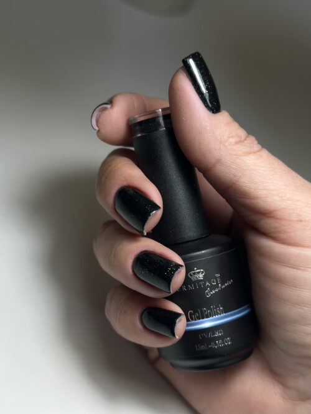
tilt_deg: -38.9
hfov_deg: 30.3
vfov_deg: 39.7
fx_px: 575
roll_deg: -24.5
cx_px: 156
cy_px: 207
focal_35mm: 48
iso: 64
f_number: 1.78
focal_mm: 6.86
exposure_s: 1/276
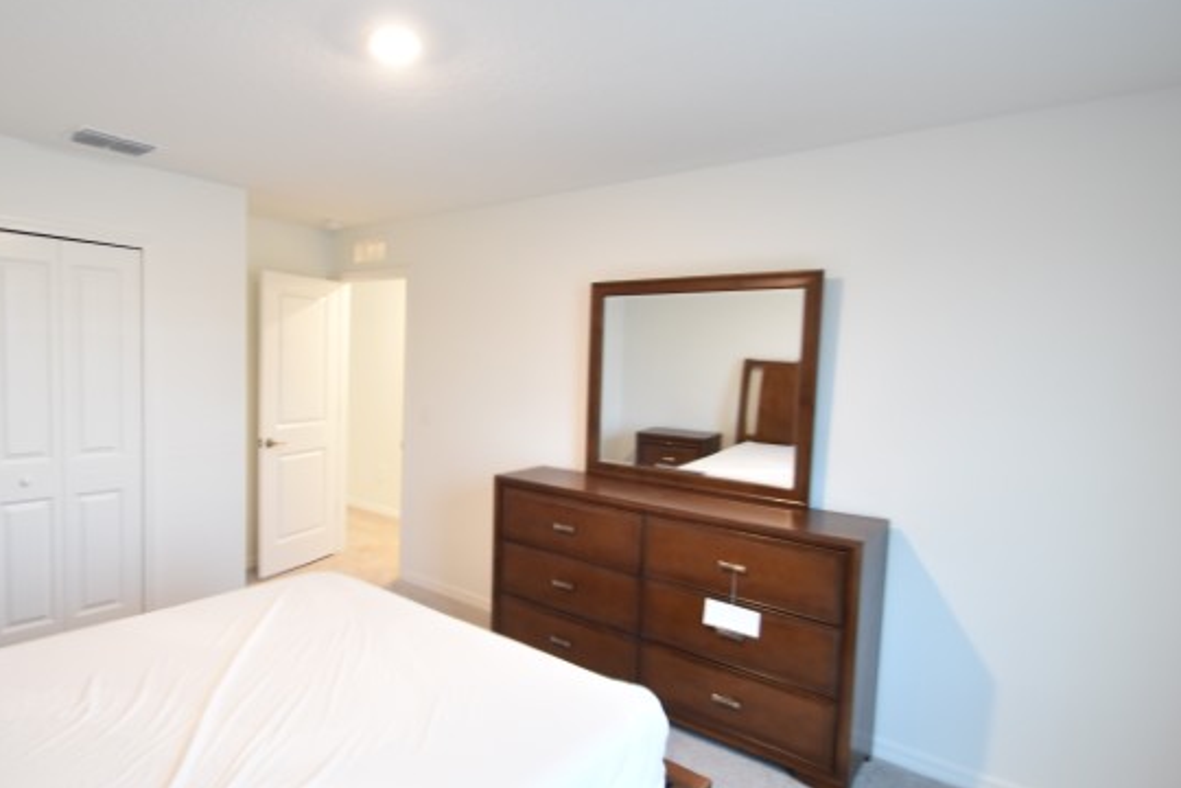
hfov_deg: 82.8
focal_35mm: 20
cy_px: 405
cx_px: 466
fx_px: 656
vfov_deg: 61.9
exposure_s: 1/20
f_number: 3.5
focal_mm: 10
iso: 800
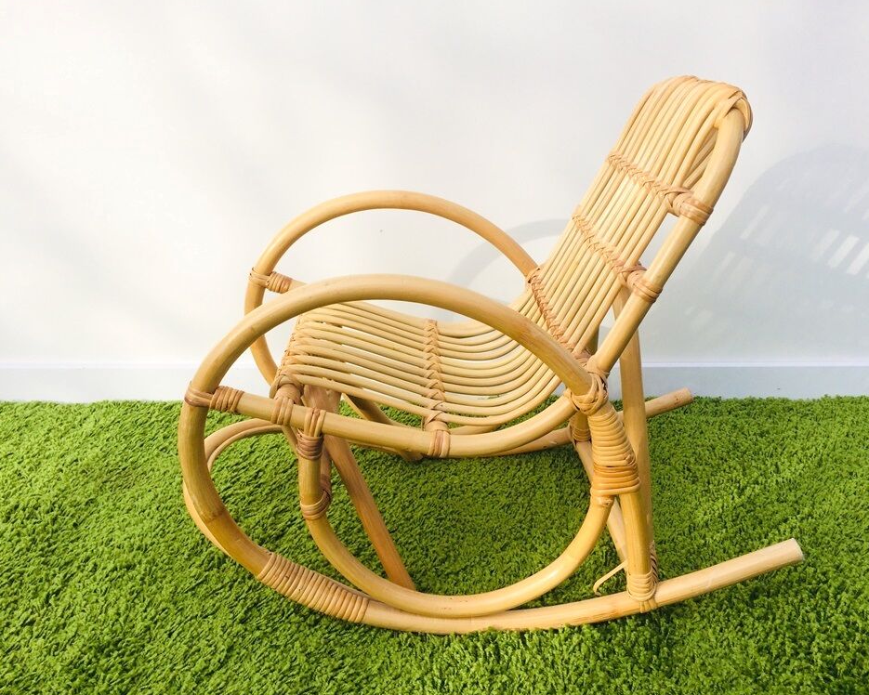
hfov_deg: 57.1
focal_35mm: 31
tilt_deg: -23.6
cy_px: 348
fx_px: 797
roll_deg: -0.4
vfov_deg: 47.1
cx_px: 460
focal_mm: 4.15
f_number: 2.2
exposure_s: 1/805
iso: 32
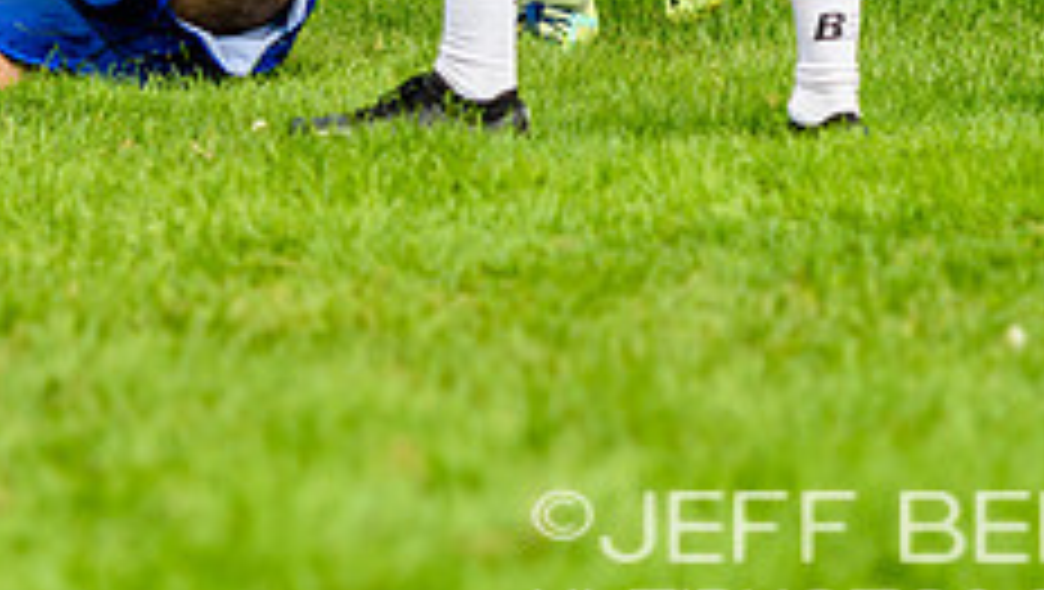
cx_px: 234
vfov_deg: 2.8
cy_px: -160
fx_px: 12192
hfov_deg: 4.9
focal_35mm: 440
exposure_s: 1/1600
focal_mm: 112
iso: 100
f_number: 3.2
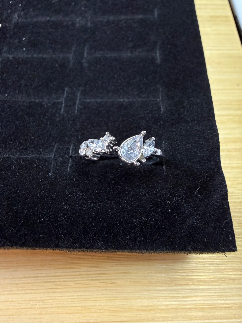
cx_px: 121
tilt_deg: -63.6
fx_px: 224
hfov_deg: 56.8
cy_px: 162
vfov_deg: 71.6
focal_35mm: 24
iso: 320
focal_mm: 2.22
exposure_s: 1/47
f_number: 2.2
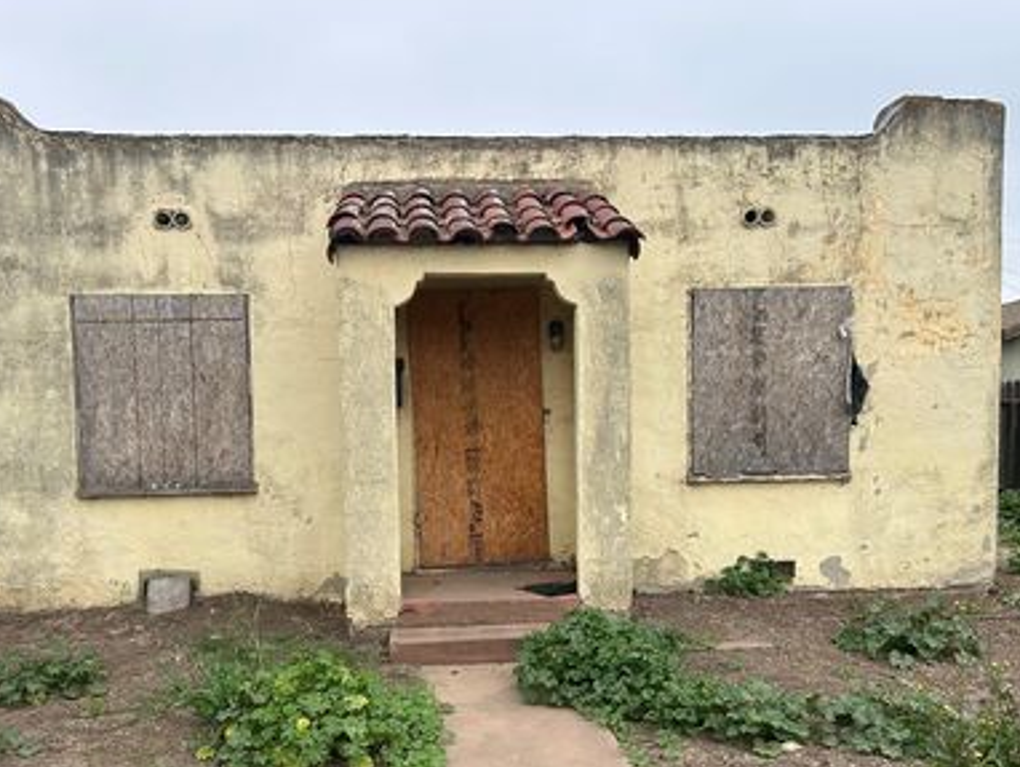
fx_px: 1002
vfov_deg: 41.5
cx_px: 473
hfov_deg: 53.9
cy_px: 480
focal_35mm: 34
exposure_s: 1/2208
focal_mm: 5.7
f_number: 1.5
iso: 50
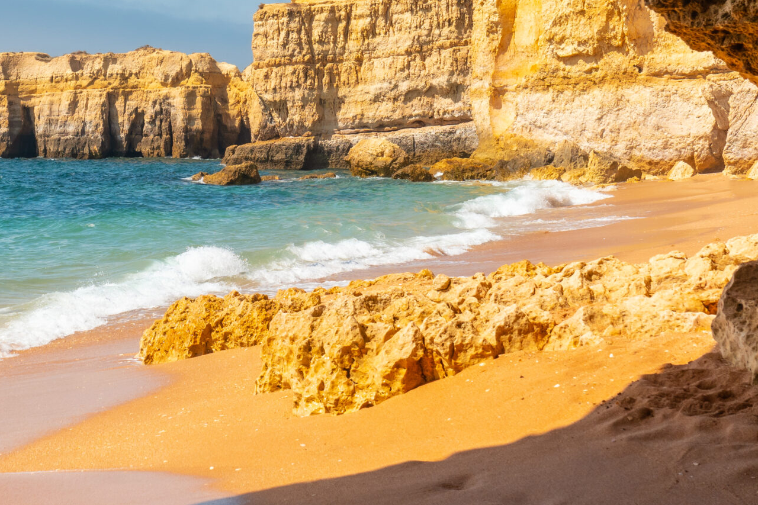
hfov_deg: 19.1
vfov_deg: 13.0
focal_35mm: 105
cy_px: 99
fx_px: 2210
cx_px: 89
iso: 200
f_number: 8
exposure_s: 1/500
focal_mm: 35
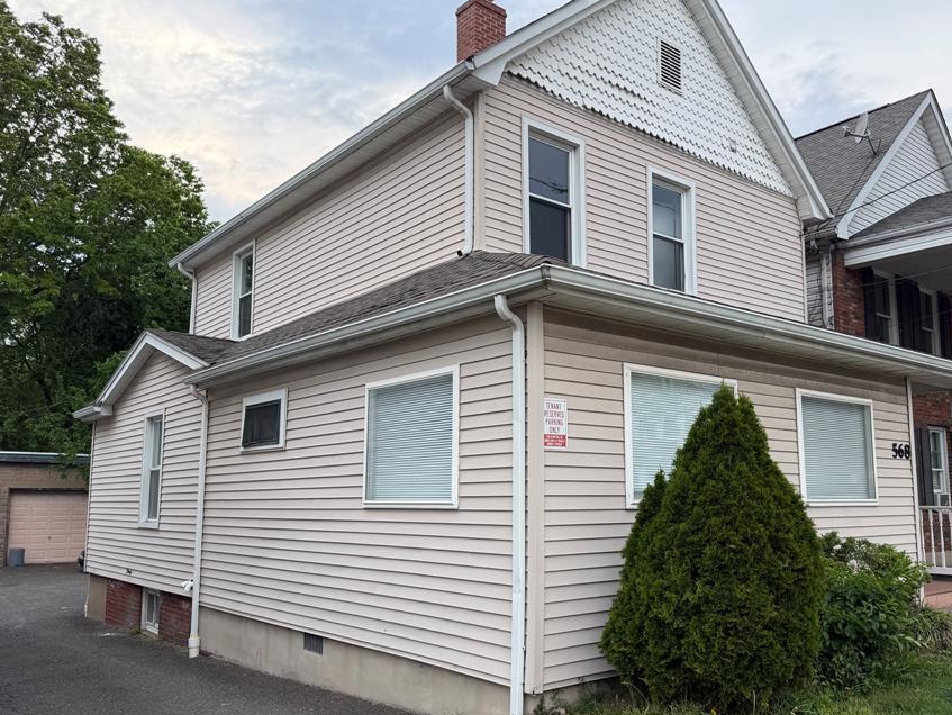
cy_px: 397
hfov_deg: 61.4
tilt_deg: +7.6
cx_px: 541
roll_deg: +0.8
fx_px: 798
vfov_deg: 48.2
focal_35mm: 29
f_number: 1.78
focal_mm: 6.76
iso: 100
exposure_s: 1/805
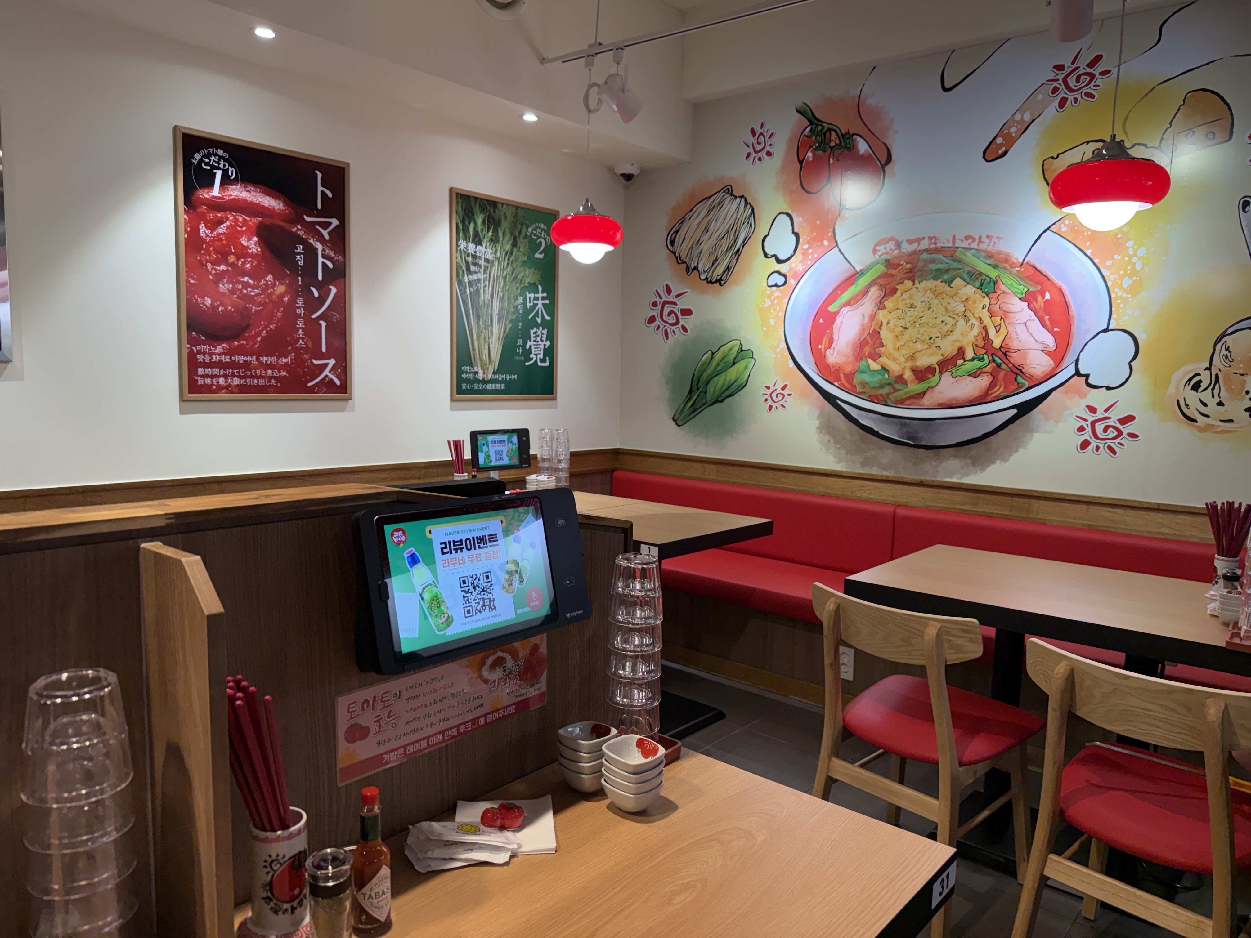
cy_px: 469
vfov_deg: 56.8
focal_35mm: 24
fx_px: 867
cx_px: 626
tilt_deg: -7.0
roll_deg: -2.0
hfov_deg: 71.6
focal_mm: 6.76
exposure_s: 1/120
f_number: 1.78
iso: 200
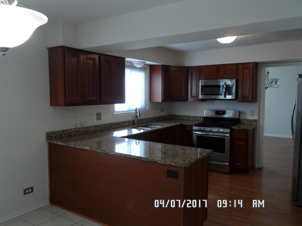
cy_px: 113
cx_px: 151
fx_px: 244
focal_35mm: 28
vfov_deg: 49.7
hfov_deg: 63.4
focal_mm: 4.9
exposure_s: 1/30
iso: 120
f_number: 3.1
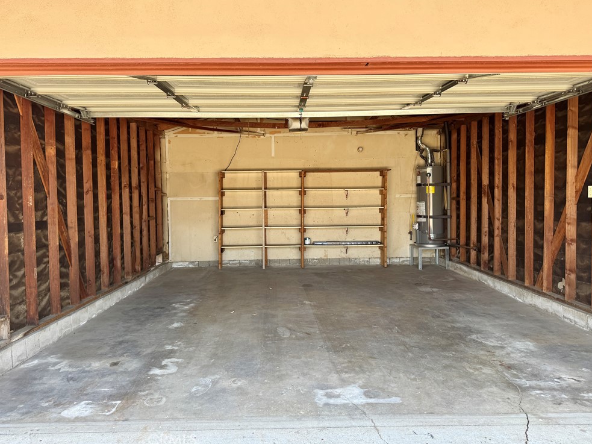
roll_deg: +1.1
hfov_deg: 69.4
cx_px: 289
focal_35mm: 25
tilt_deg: -2.6
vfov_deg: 54.9
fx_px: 427
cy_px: 217
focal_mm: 6.76
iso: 80
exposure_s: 1/362
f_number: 1.78
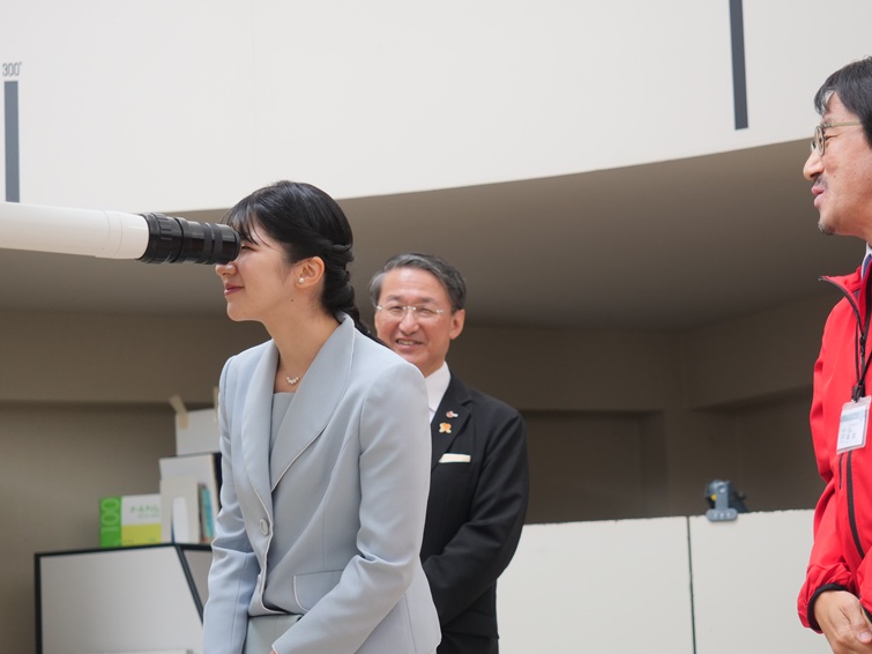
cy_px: 395
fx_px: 2670
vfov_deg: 14.0
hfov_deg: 18.5
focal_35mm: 106
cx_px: 486
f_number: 2.8
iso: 320
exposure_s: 1/100
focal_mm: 40
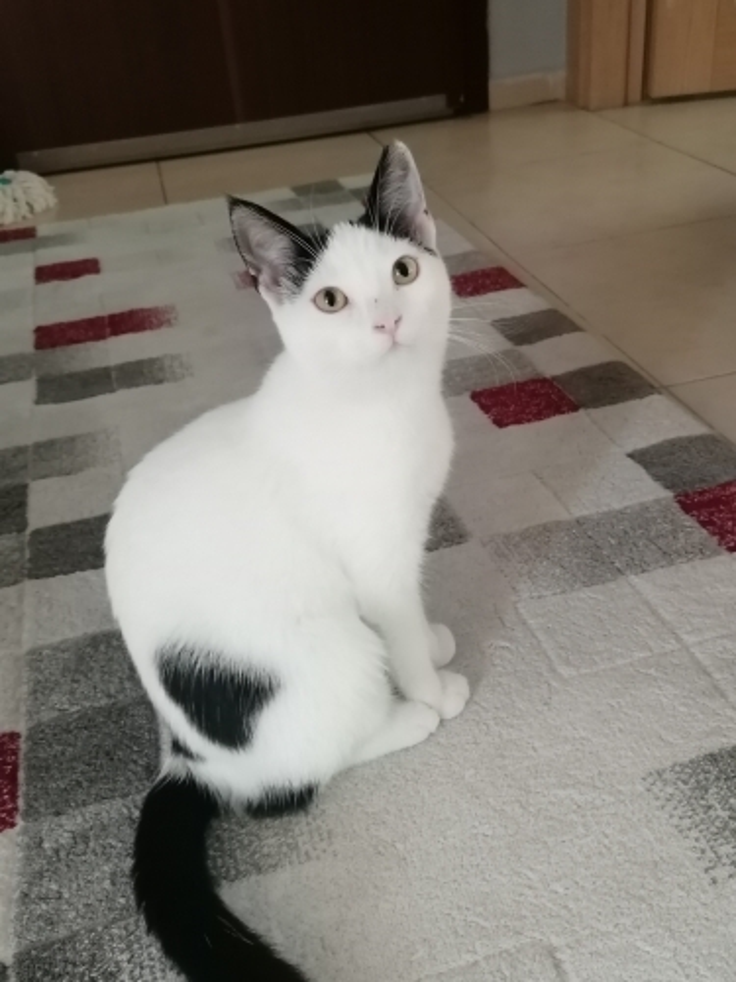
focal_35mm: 34
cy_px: 491
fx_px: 964
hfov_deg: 41.8
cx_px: 368
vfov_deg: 54.0
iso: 640
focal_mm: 4.75
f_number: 1.8
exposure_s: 1/16.7
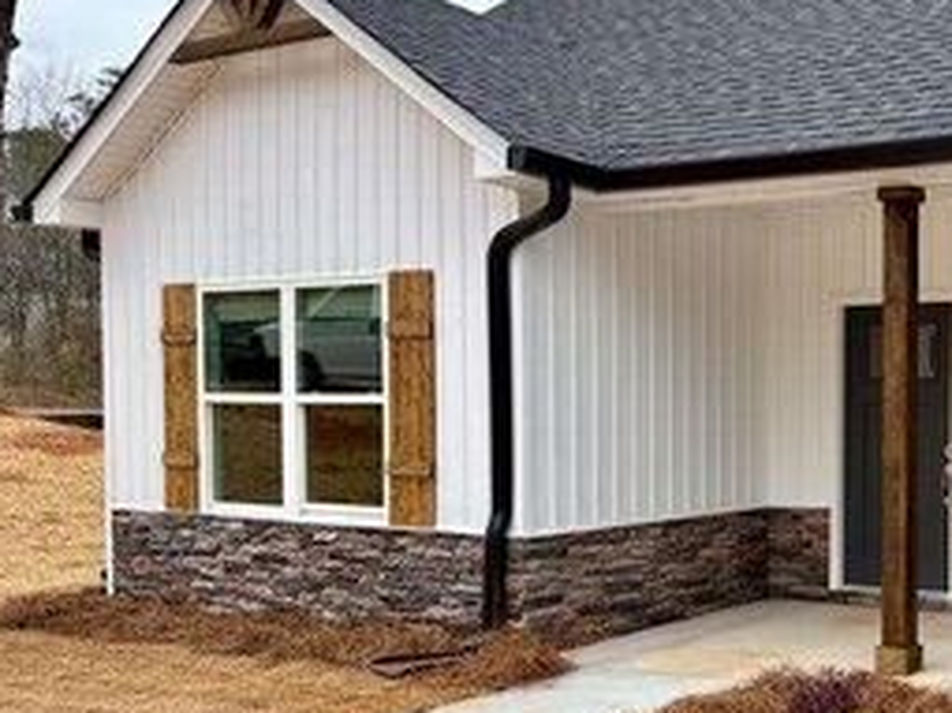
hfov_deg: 36.9
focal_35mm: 47
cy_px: 450
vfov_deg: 30.7
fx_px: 1292
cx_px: 918
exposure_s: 1/1215
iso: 80
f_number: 1.78
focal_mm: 6.76
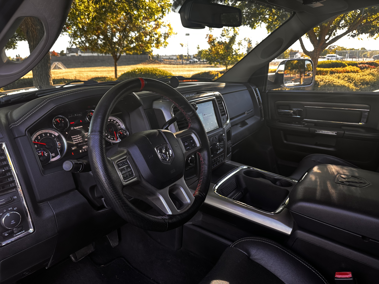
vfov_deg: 56.8
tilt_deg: -16.3
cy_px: 142
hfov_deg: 71.6
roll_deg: +1.7
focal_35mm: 24
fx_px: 263
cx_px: 190
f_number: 1.78
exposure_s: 1/121
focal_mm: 6.86
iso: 80
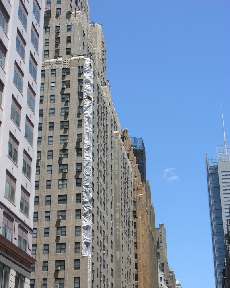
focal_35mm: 65
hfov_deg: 23.5
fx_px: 553
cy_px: 153
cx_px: 115
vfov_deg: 29.1
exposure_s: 1/263
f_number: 5.1
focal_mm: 15.7
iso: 50
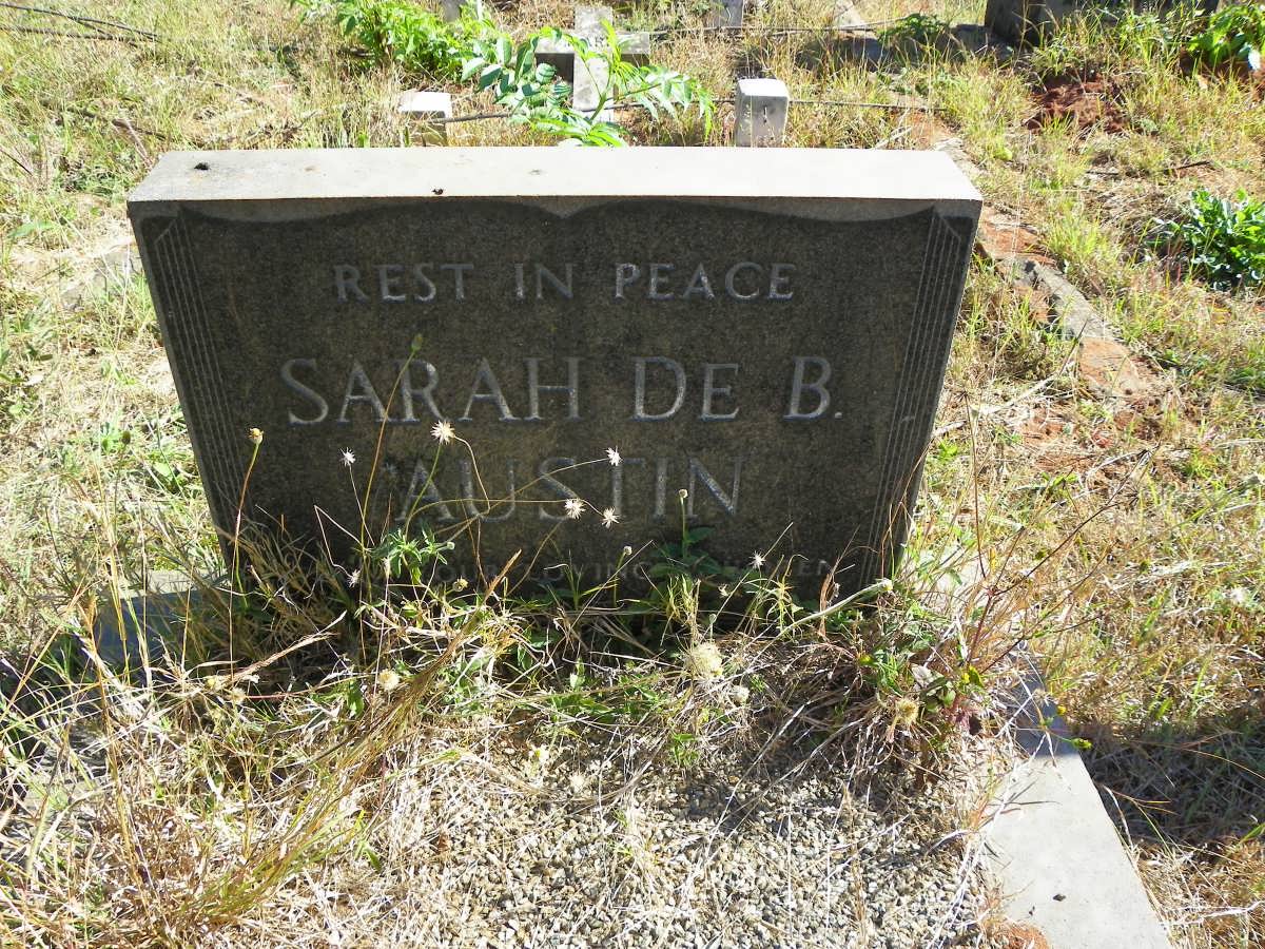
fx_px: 1060
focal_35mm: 29
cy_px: 474
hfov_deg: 61.7
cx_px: 632
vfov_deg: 48.2
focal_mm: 5.2
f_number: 3.5
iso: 64
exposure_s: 1/200
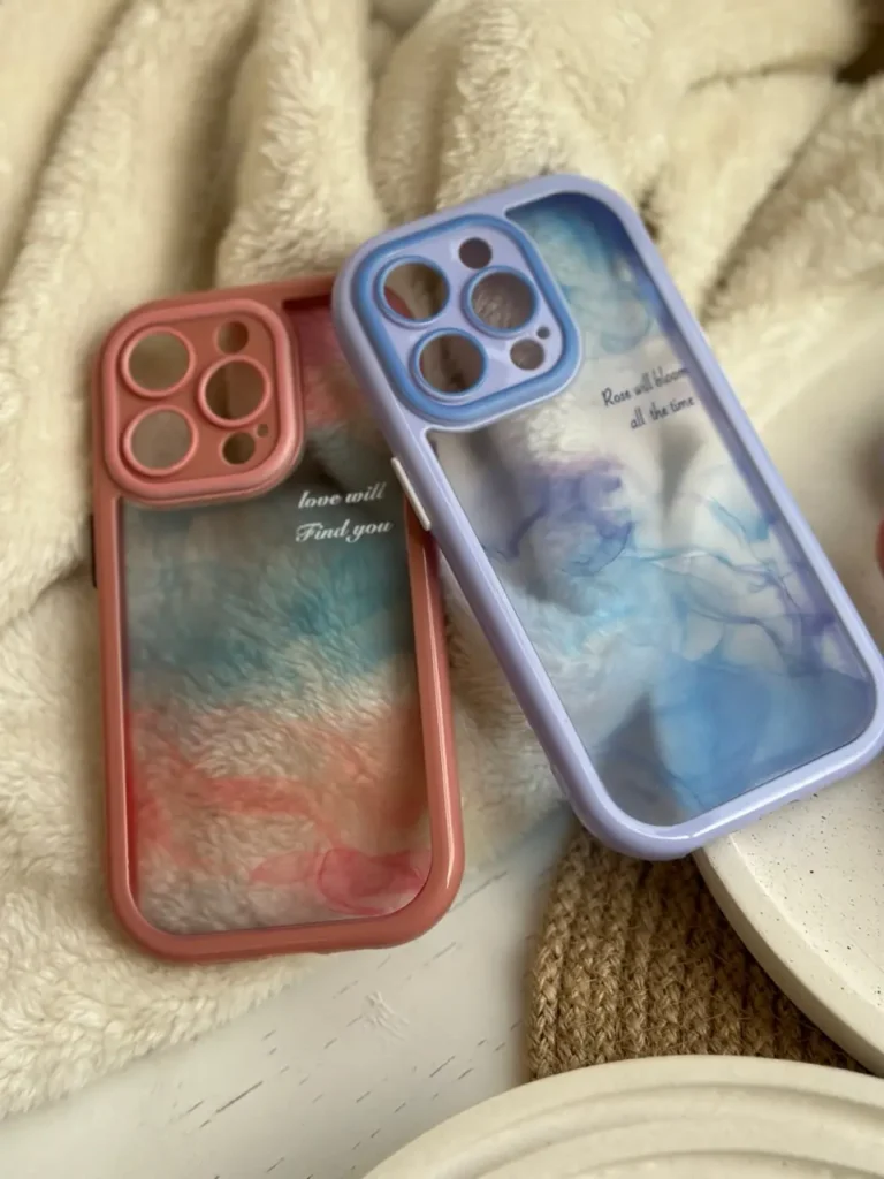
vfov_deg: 39.7
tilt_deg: -55.4
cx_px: 442
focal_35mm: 48
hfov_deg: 30.3
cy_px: 590
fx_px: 1634
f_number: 1.78
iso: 80
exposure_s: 1/887
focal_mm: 6.86
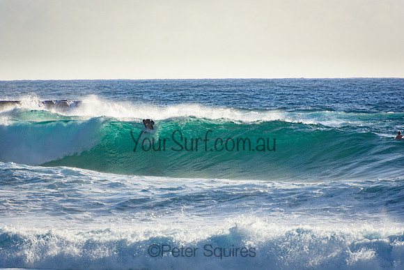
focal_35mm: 585
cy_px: 135
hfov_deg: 3.5
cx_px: 202
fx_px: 6566
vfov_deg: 2.4
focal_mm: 390
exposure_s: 1/2000
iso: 320
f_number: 5.6
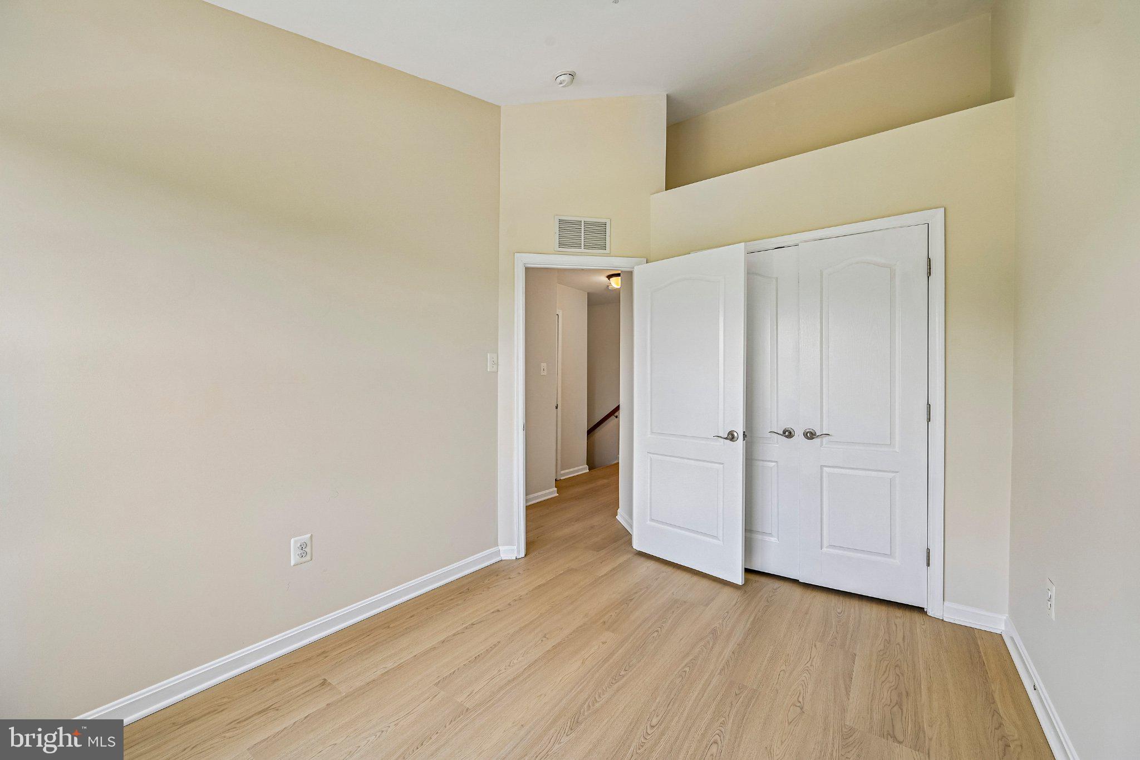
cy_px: 380
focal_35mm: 14
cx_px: 570
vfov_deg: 81.2
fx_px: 443
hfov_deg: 104.3
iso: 100
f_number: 8
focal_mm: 14
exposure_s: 1/25
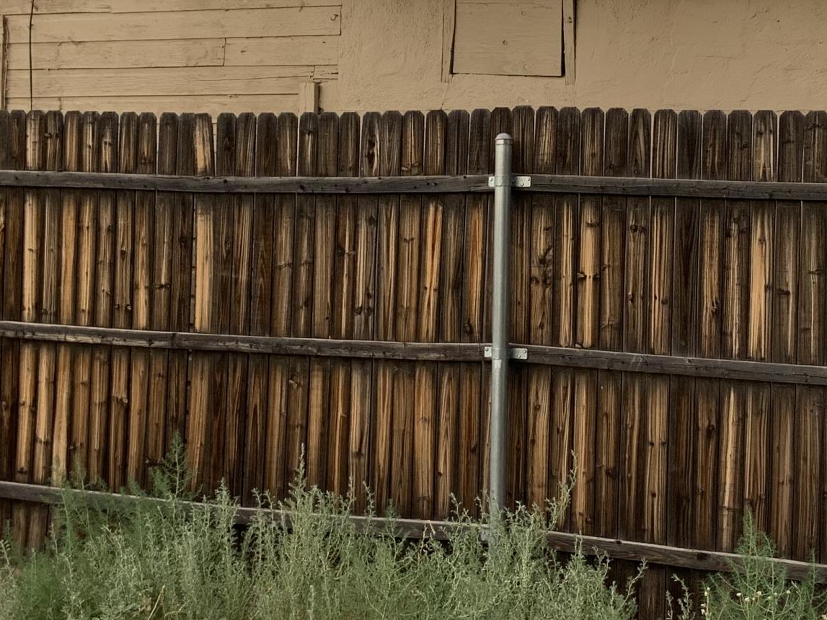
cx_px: 536
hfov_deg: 28.4
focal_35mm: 68
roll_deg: -1.6
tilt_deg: +2.6
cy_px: 223
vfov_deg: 21.6
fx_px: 1624
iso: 25
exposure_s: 1/330
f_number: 1.8
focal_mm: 4.25
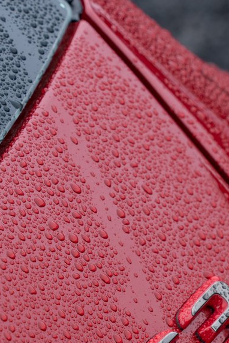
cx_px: 175
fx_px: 2316
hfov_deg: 5.7
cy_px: 452
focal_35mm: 243
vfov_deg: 8.3
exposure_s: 1/160
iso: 160
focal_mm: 69
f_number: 6.3
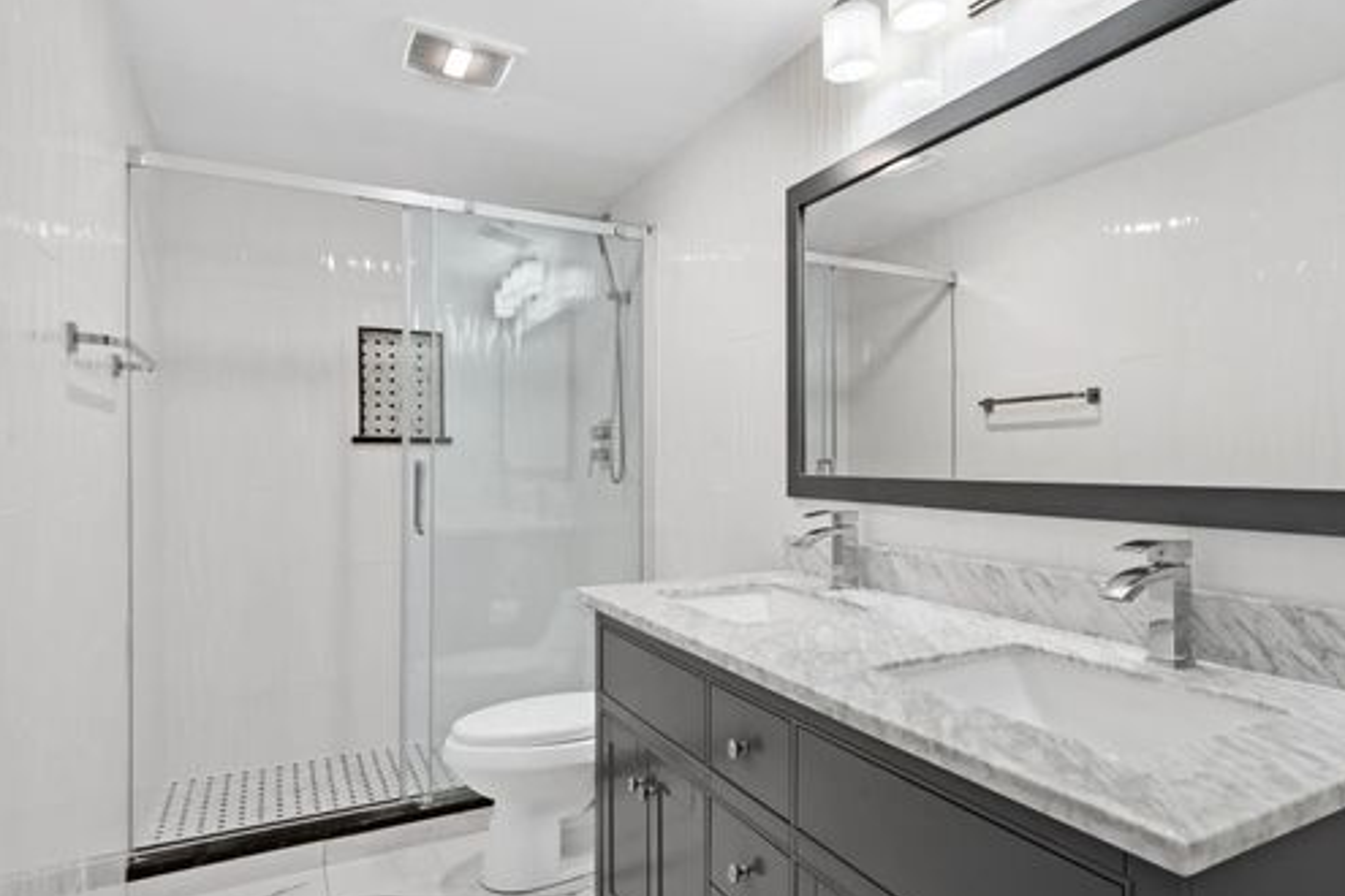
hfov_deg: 77.6
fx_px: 822
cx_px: 815
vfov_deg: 57.2
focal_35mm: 22
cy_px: 471
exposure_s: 1/40
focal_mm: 17
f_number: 4
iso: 800
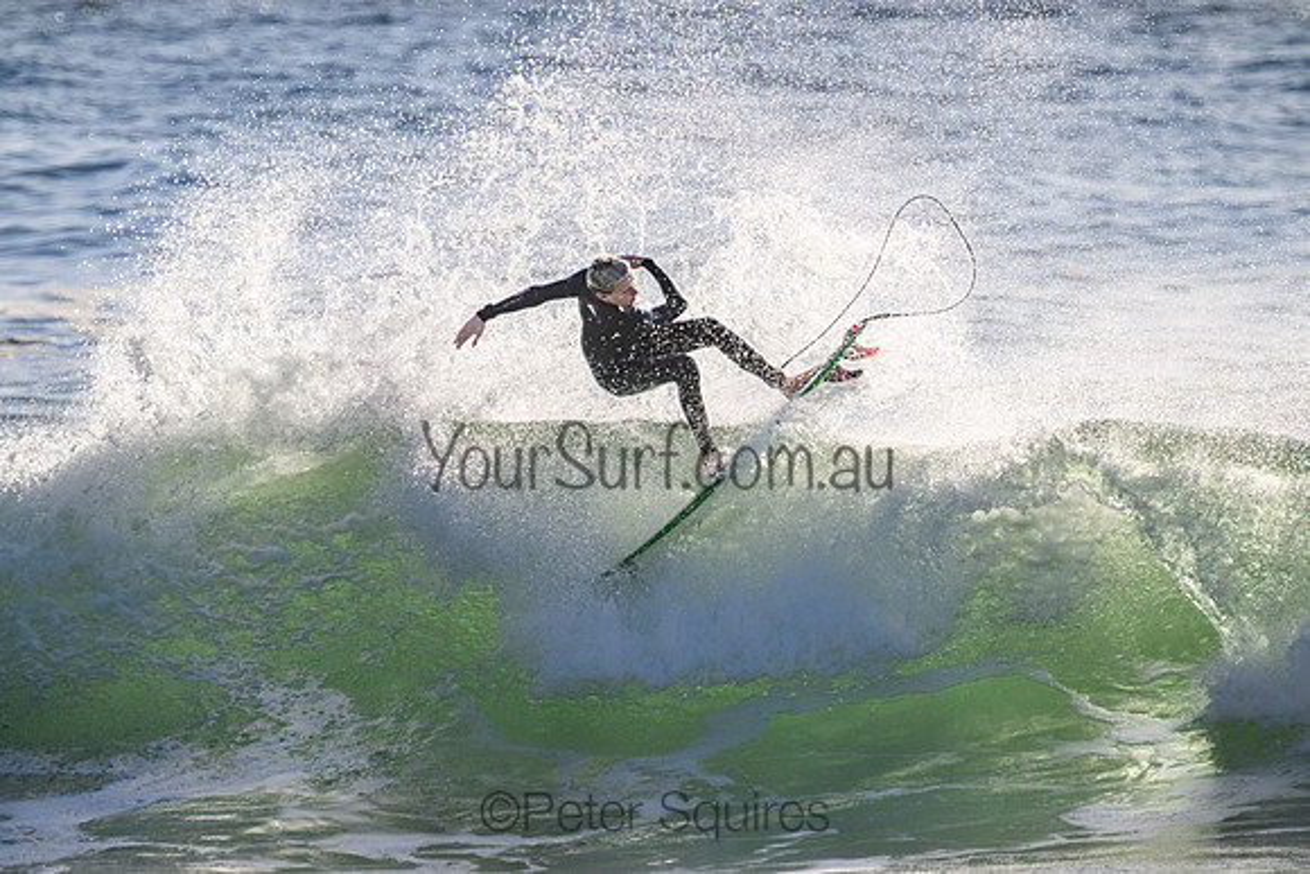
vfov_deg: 1.9
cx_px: 655
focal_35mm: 720
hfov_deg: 2.9
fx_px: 26205
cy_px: 437
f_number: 11
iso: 800
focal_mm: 720
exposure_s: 1/2000
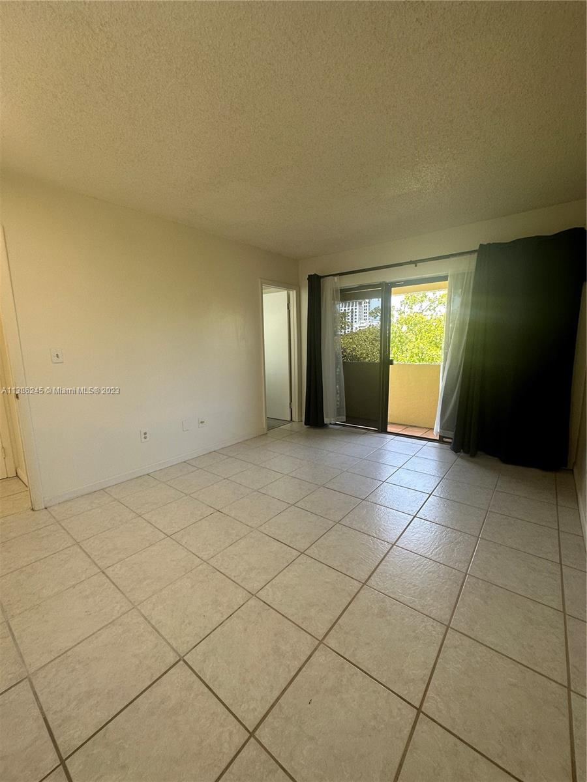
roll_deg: +0.4
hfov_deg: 85.7
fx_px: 317
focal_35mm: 14
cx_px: 294
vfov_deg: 102.1
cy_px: 391
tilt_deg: -9.3
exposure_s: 1/120
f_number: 2.2
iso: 100
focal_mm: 2.22
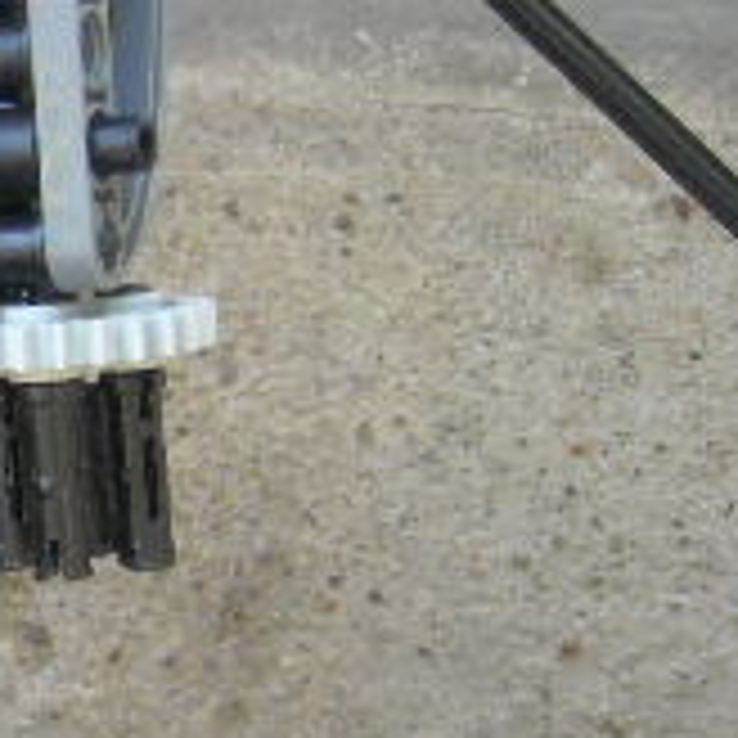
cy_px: 432
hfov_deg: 12.8
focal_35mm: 121
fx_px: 2919
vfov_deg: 14.4
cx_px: -662
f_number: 2.8
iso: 282
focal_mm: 5.7
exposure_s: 1/161
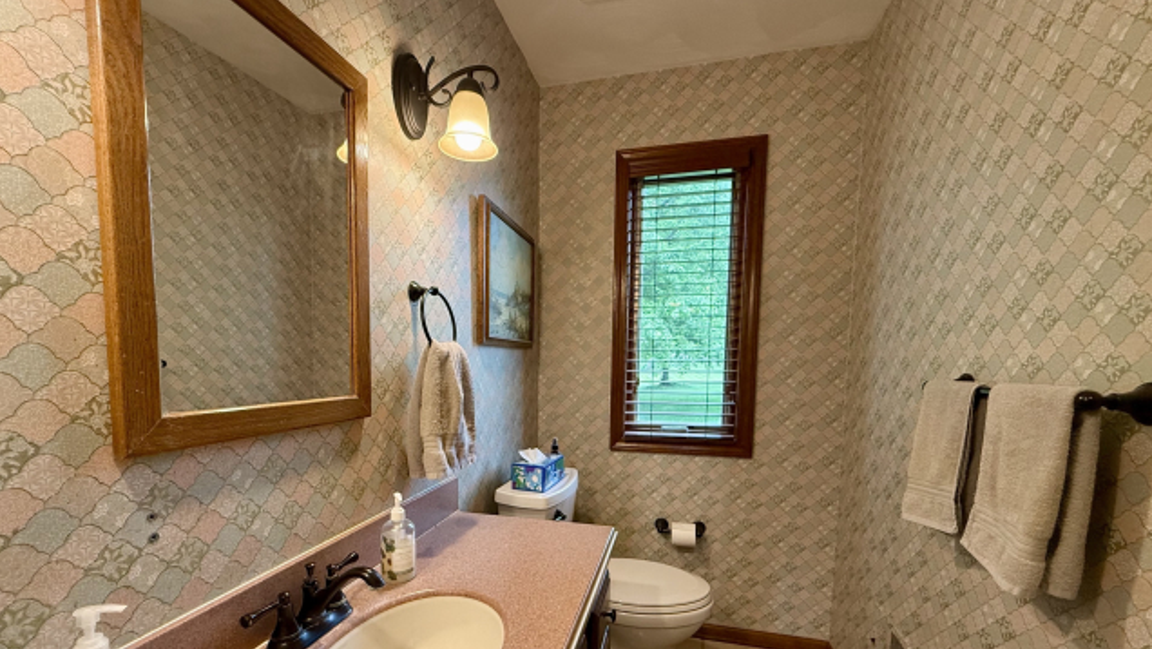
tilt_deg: -4.8
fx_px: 489
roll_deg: -0.6
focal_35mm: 16
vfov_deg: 66.2
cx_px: 557
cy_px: 401
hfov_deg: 99.3
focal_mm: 2.22
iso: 400
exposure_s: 1/120
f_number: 2.2
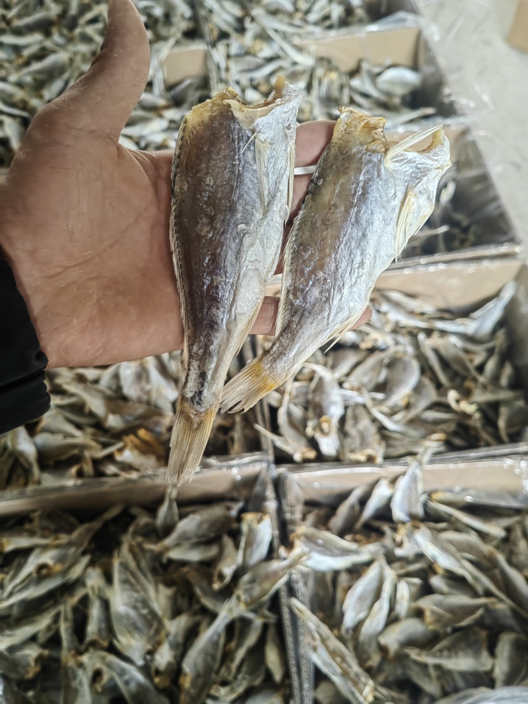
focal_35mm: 27
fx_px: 549
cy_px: 352
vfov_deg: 65.3
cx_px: 264
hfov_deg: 51.3
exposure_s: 1/100
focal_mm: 5.54
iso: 640
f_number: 1.8
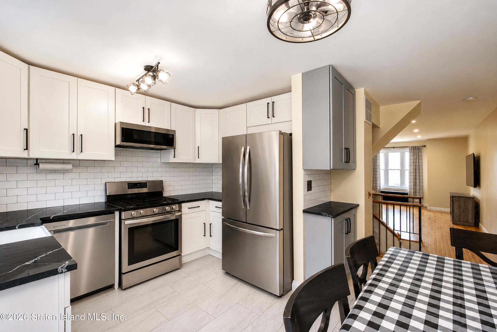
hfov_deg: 100.4
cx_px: 248
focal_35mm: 15
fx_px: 207
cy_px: 166
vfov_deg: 77.3
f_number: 8
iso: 1250
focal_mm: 10
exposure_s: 1/60
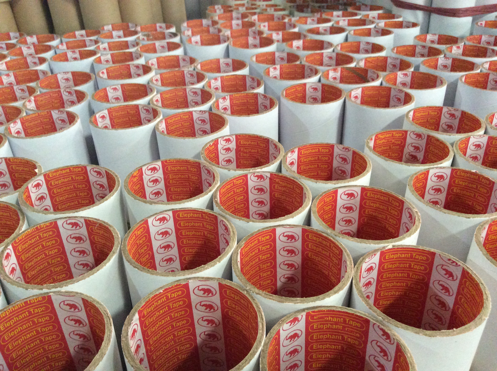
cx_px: 248
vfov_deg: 44.1
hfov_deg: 56.9
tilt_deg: -32.8
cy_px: 186
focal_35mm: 32
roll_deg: +2.9
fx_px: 459
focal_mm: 3.3
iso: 320
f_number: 2.4
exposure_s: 1/15
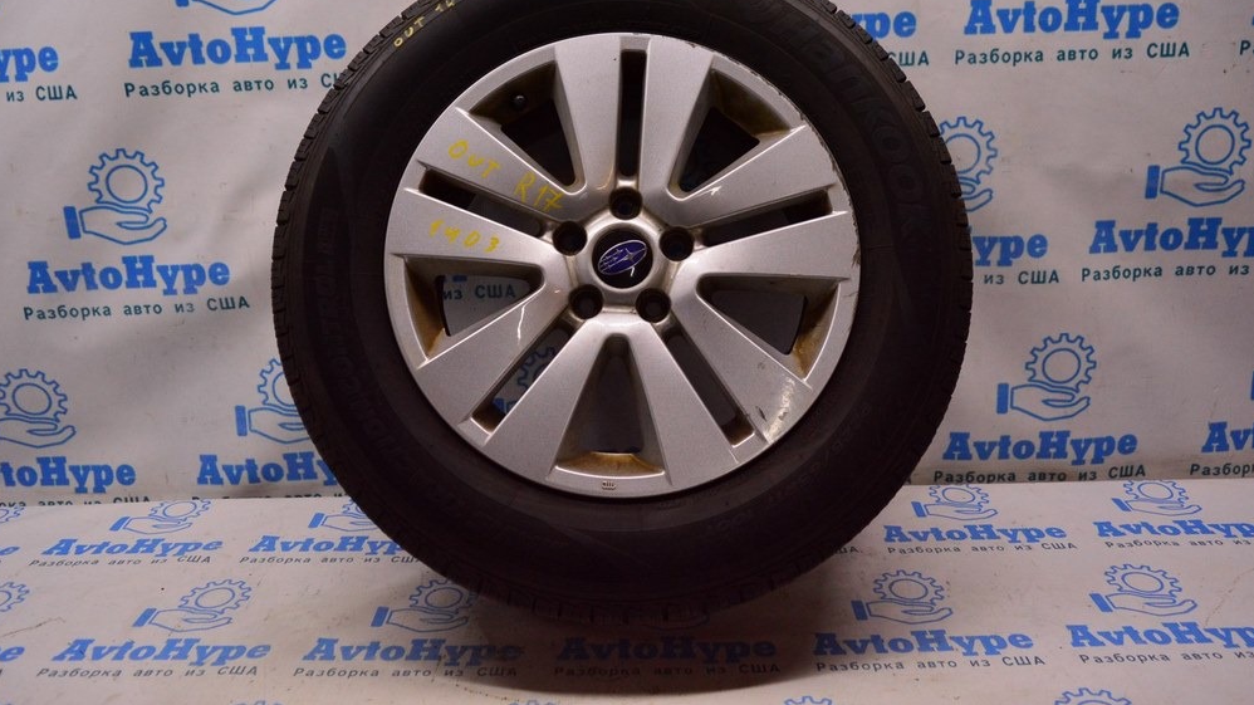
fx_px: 964
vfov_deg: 40.0
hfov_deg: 66.1
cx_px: 630
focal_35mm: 29
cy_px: 290
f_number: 4
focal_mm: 18
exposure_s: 1/400
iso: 1600
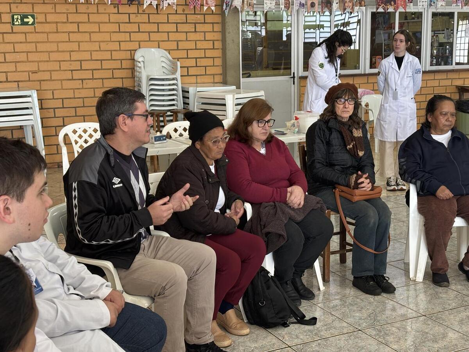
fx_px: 705
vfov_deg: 28.0
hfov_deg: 36.8
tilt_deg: -11.1
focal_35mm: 52
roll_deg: +1.2
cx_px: 234
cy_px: 176
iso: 80
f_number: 1.6
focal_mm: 5.96
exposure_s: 1/60
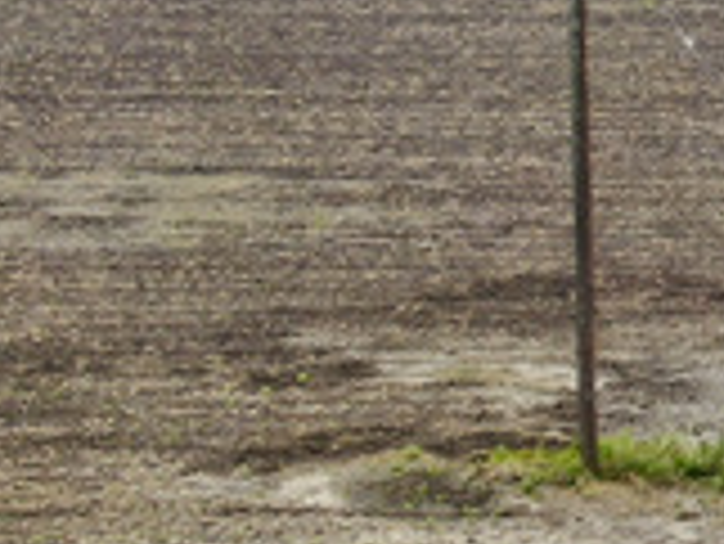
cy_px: 175
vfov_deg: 7.8
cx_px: 926
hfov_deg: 10.1
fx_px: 3998
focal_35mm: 191
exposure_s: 1/320
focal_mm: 8.6
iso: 100
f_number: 3.8
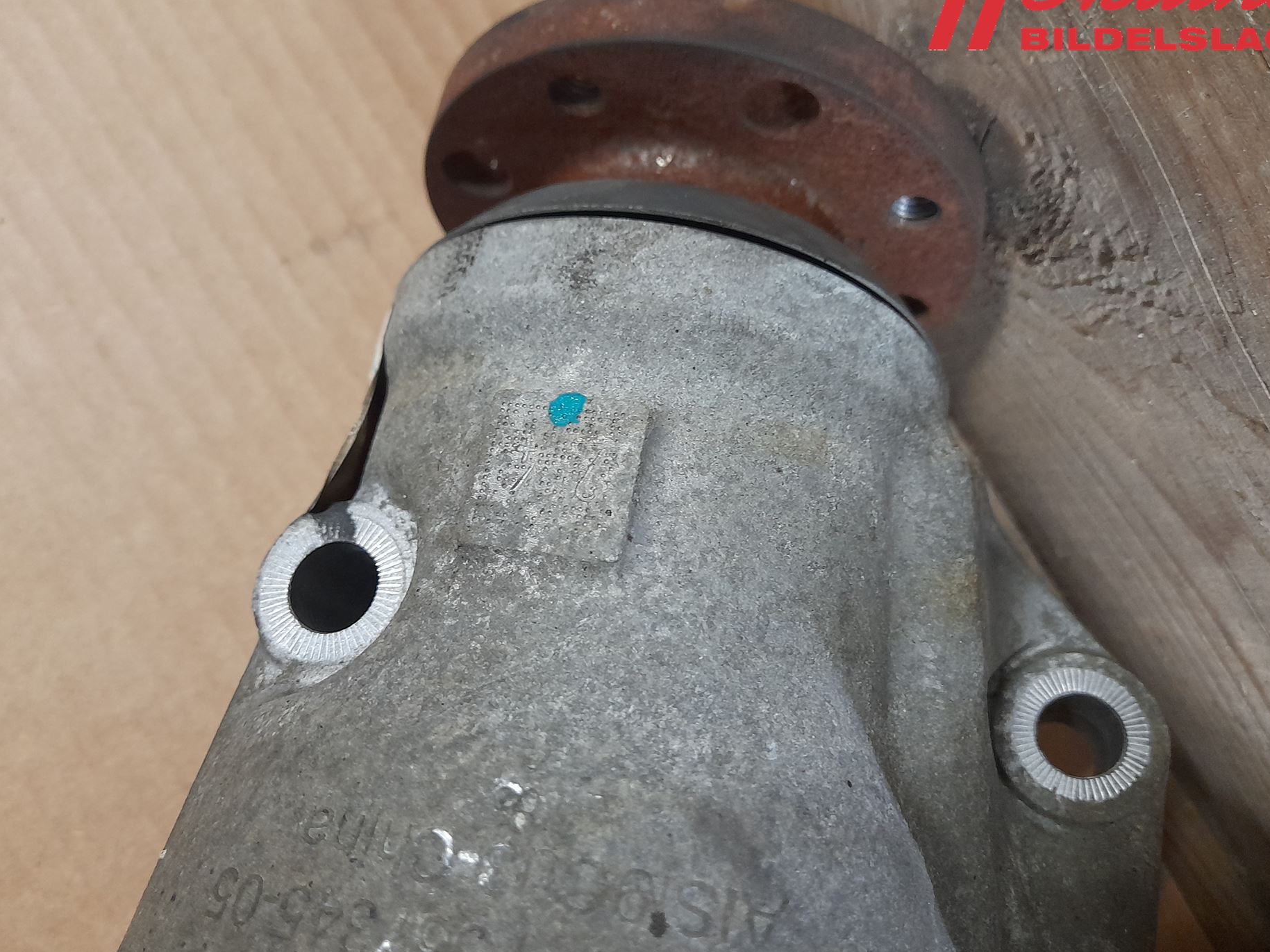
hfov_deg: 63.5
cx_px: 643
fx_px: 1027
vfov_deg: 49.7
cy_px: 466
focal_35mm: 28
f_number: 2
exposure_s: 1/25
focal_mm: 4.6
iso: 500
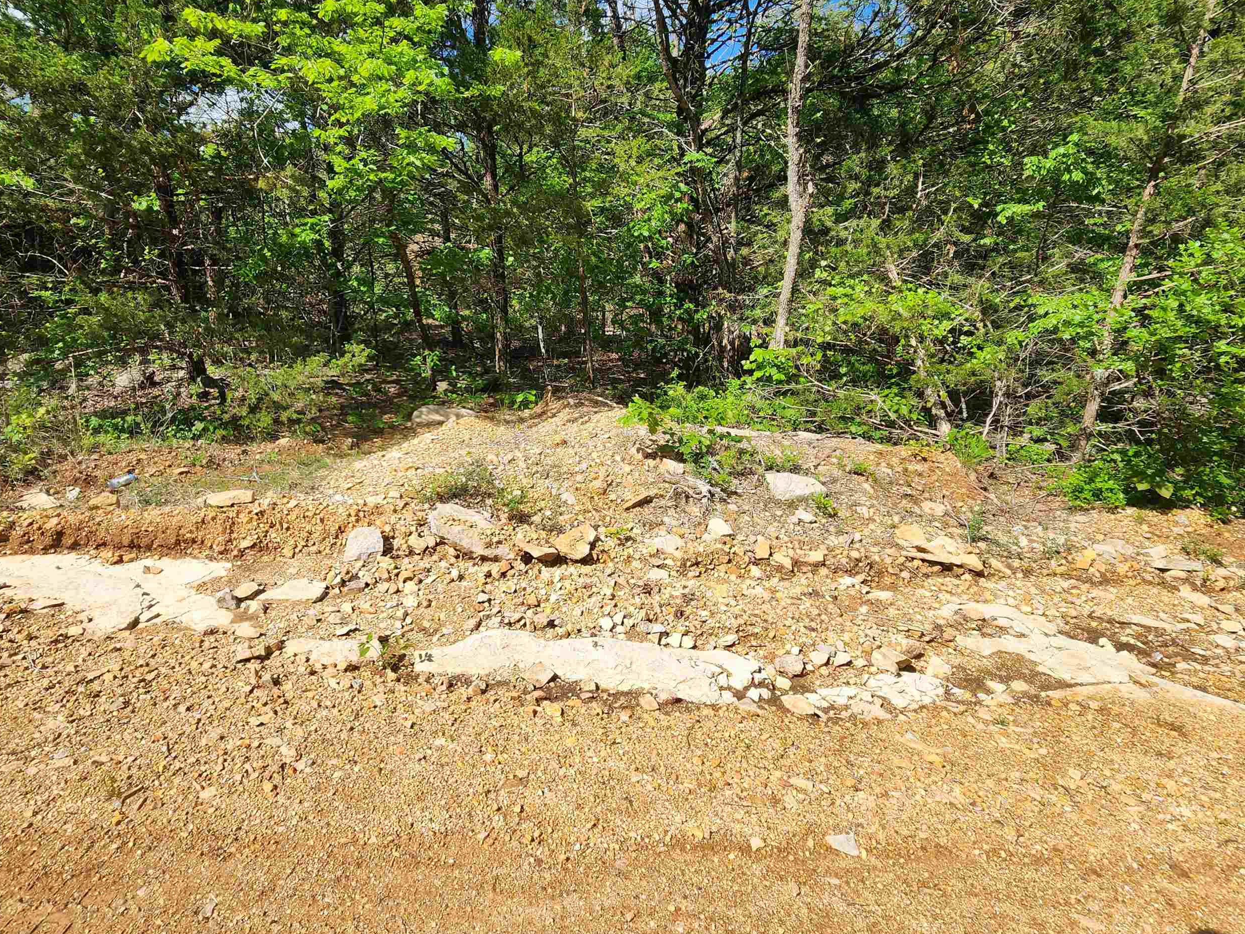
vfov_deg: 77.5
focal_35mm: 16
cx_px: 520
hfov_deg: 93.7
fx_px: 575
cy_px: 388
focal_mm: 2.2
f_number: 2.2
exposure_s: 1/1453
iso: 50
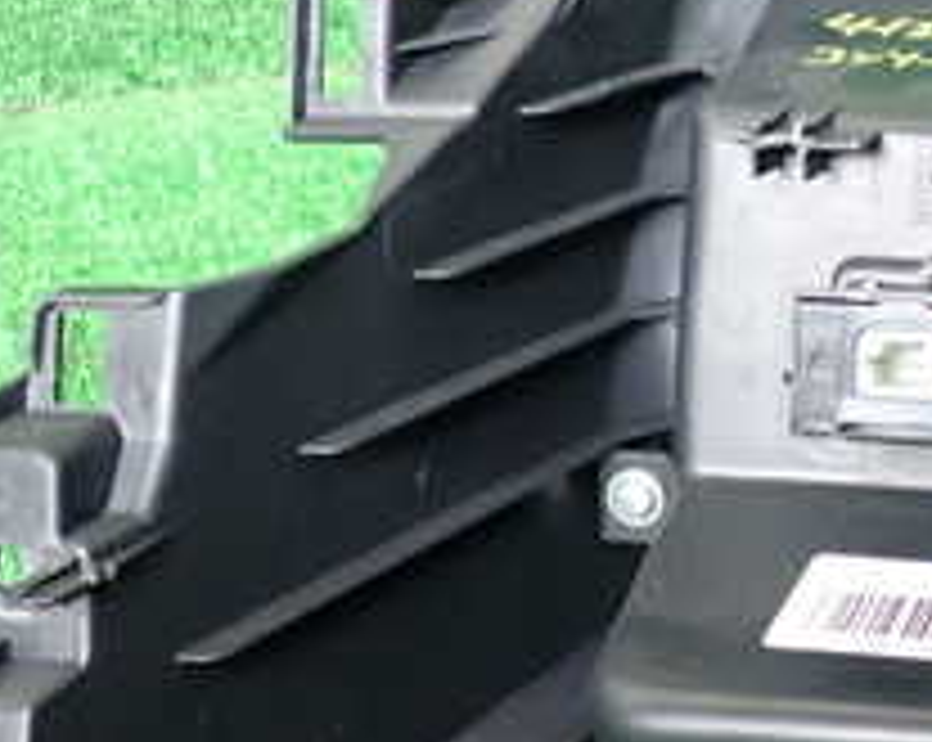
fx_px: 2341
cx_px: 1117
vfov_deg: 18.0
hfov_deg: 21.0
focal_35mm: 85
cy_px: 333
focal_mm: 5.4
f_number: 2.3
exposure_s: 1/30
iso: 320
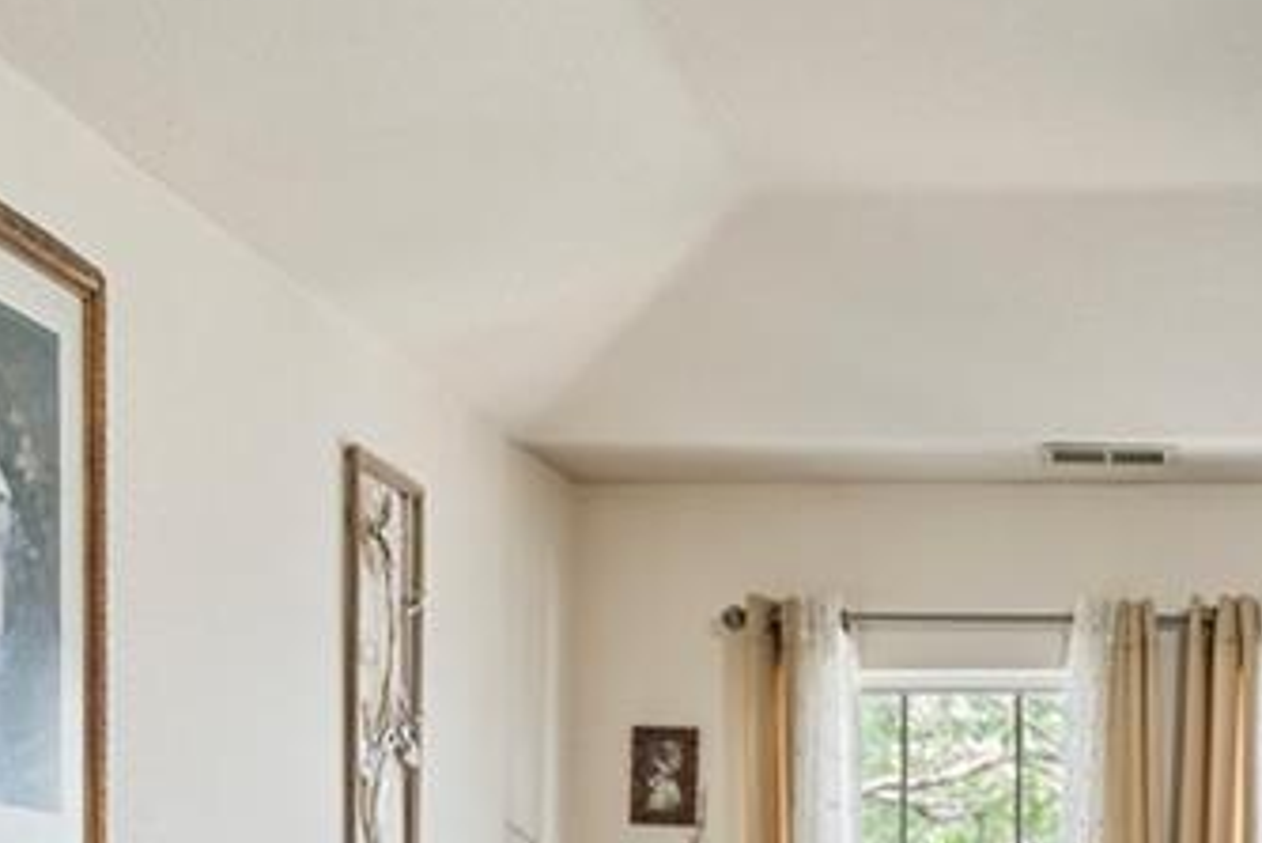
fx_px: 2350
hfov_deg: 29.0
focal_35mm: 67
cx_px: 1103
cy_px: 1047
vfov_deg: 19.0
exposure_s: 1.6
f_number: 9
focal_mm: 14
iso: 250
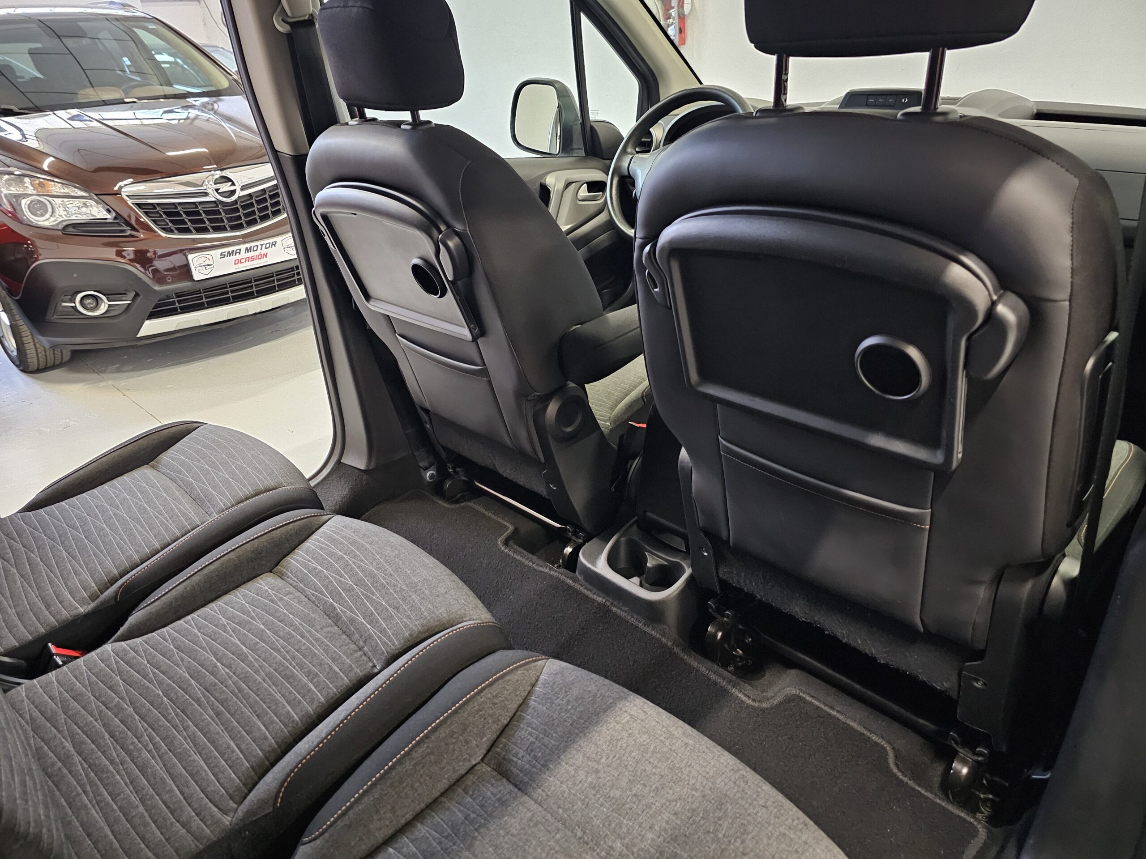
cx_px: 573
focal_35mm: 23
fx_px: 761
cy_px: 430
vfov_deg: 58.9
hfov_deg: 73.9
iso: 1600
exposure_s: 1/15
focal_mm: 6.3
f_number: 1.7
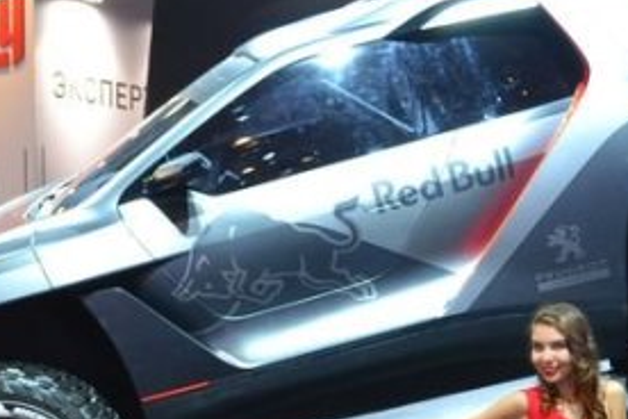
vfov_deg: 12.1
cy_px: 361
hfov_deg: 18.1
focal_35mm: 113
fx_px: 1971
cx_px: 334
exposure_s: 1/60
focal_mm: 26
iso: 900
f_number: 4.2
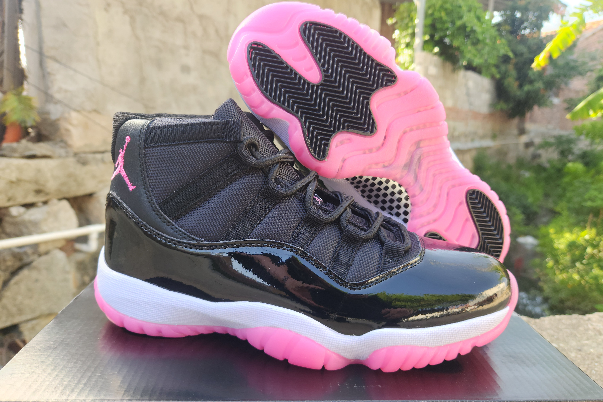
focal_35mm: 24
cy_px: 213
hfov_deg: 73.7
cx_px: 302
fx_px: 402
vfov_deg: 53.1
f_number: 1.8
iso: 20
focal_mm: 5.4
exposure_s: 1/100
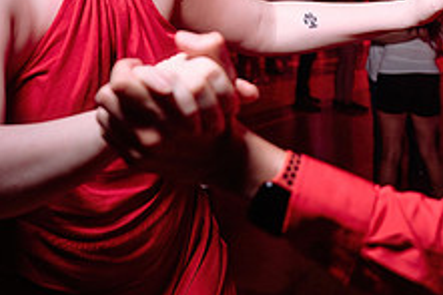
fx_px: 898
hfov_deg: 27.6
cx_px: 162
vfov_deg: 18.1
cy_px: -7
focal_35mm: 73
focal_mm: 24
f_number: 2.8
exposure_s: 1/60
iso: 800
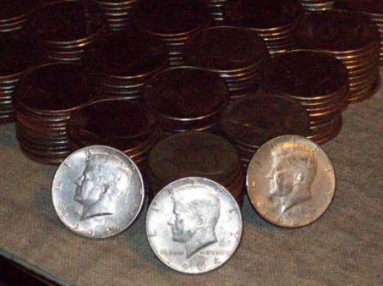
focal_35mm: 87
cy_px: 143
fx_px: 961
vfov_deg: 16.9
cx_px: 192
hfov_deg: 22.5
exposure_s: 1/223
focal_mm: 14.3
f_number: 4.3
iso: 800
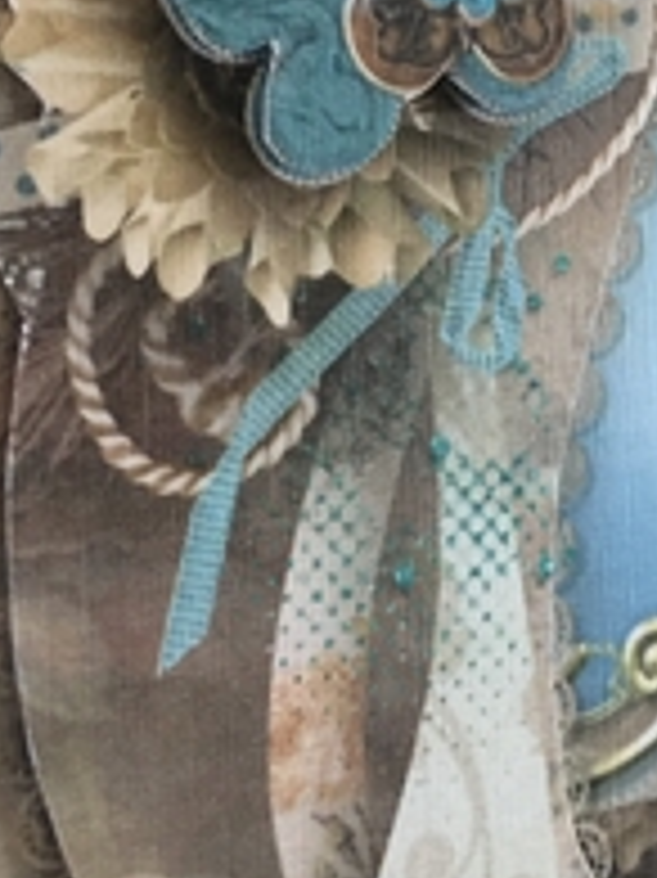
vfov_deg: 28.1
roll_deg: -4.0
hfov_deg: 21.9
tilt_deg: -12.9
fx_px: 1697
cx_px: 380
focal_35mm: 67
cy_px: 122
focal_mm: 4.15
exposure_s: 1/33
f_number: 2.2
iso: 160
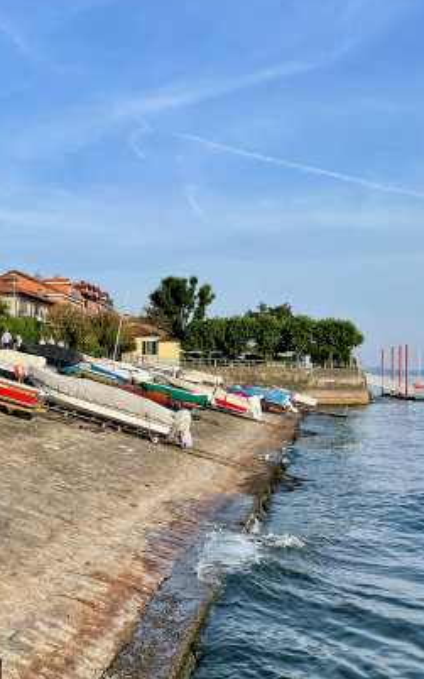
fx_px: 777
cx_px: 122
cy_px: 367
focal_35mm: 42
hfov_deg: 30.2
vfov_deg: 47.2
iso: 32
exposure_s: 1/2681
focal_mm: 4.2
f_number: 1.6
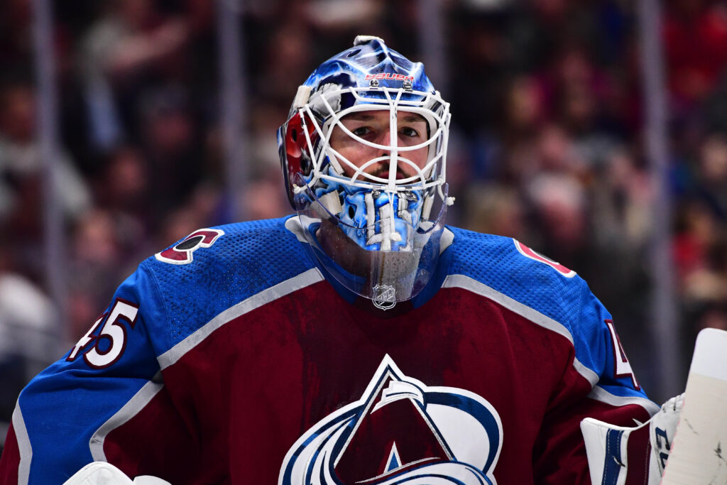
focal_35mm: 300
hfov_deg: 6.9
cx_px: 364
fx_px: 6059
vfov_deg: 4.6
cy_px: 242
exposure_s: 1/2000
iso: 2500
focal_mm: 200
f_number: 3.2
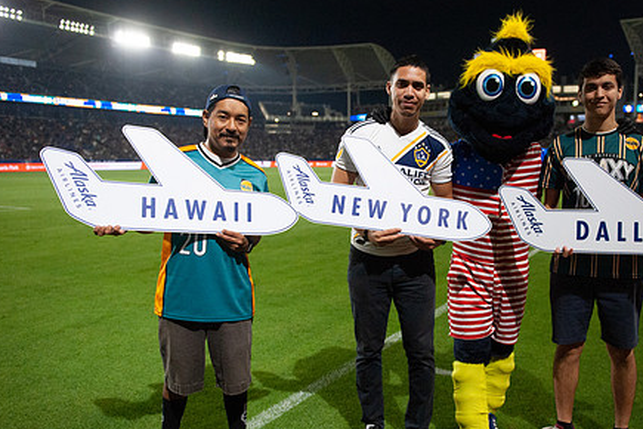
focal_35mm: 32
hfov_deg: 58.3
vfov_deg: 41.1
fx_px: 572
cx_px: 384
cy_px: 228
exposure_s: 1/3200
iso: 2500
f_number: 2.8
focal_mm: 24
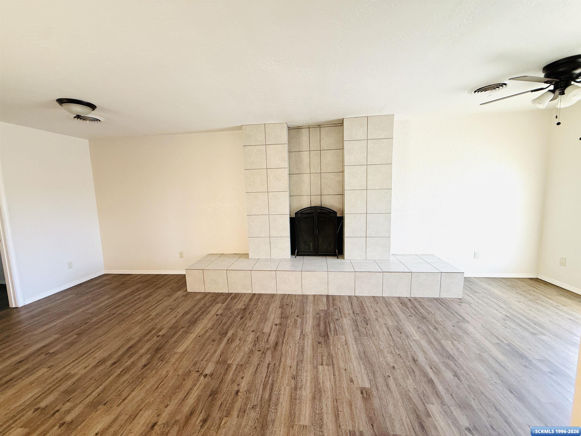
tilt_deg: -6.6
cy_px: 218
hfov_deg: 102.1
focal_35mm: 14
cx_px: 290
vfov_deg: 85.7
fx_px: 235
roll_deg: +1.4
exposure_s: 1/120
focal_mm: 2.22
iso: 250
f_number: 2.2
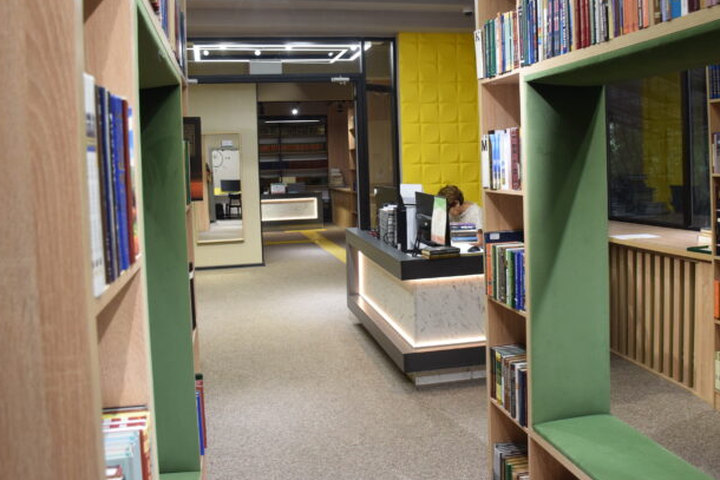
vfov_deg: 38.7
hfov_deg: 55.6
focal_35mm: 34
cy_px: 182
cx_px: 402
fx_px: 680
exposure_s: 1/125
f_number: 5.6
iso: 800
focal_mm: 18
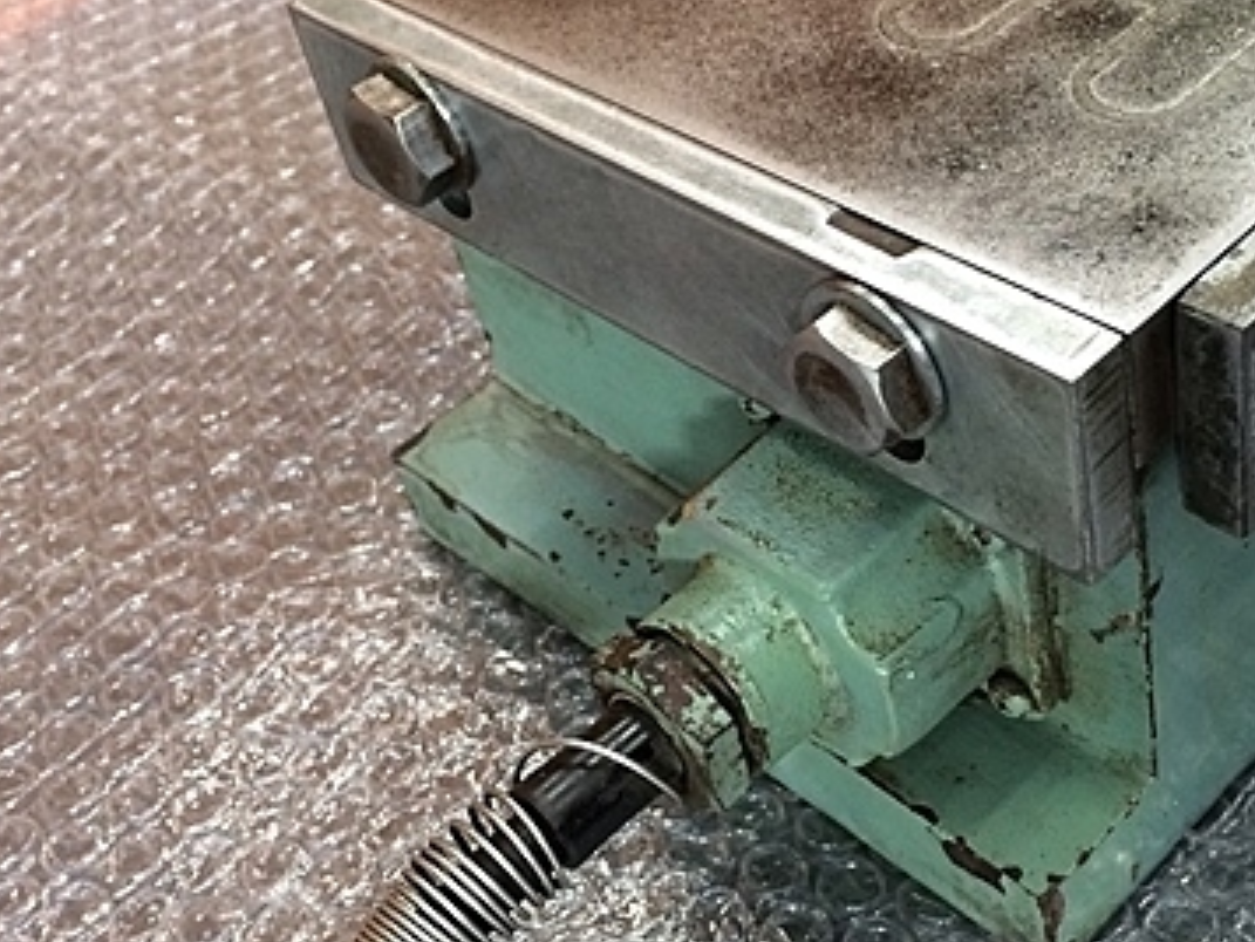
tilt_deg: -41.6
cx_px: 847
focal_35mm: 52
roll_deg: +12.7
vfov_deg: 28.0
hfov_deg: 36.4
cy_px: 415
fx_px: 1886
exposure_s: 1/30
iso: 125
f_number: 2.2
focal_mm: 4.15
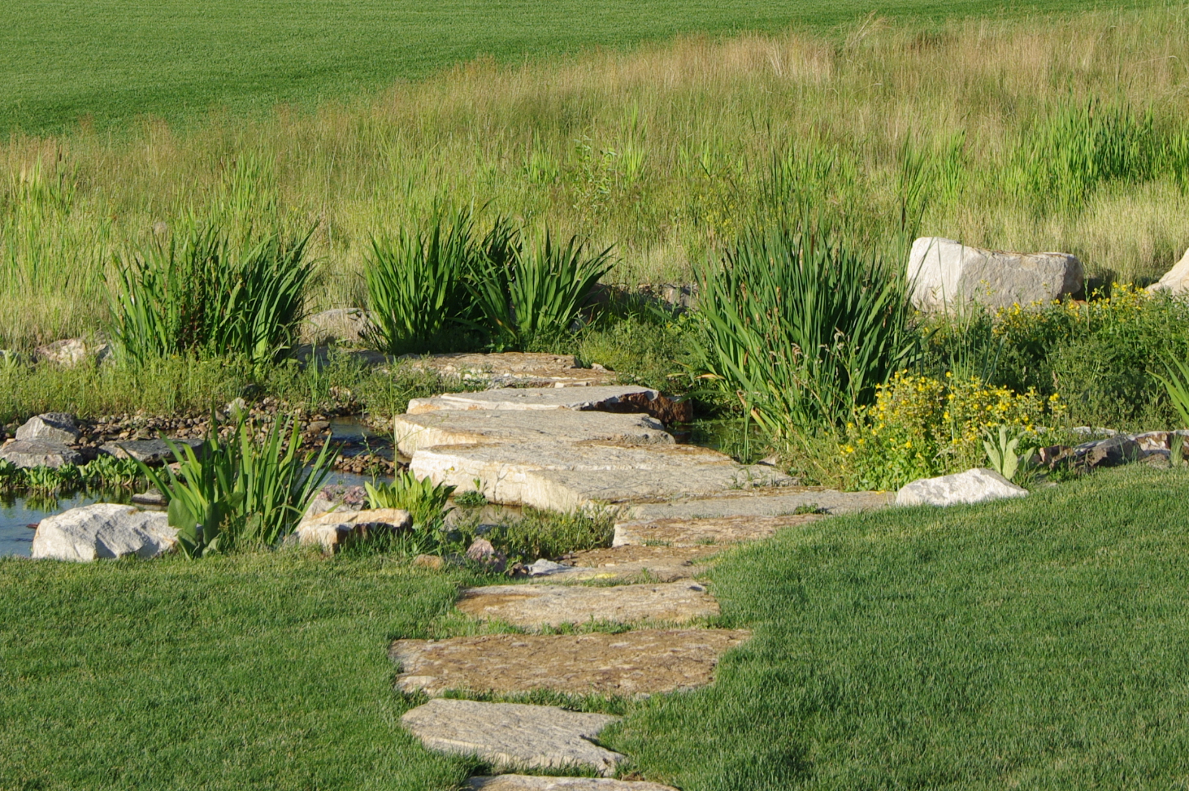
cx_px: 522
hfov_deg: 13.9
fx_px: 4884
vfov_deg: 9.2
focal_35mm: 148
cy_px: 2
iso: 100
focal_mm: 47.5
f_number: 8
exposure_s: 1/180
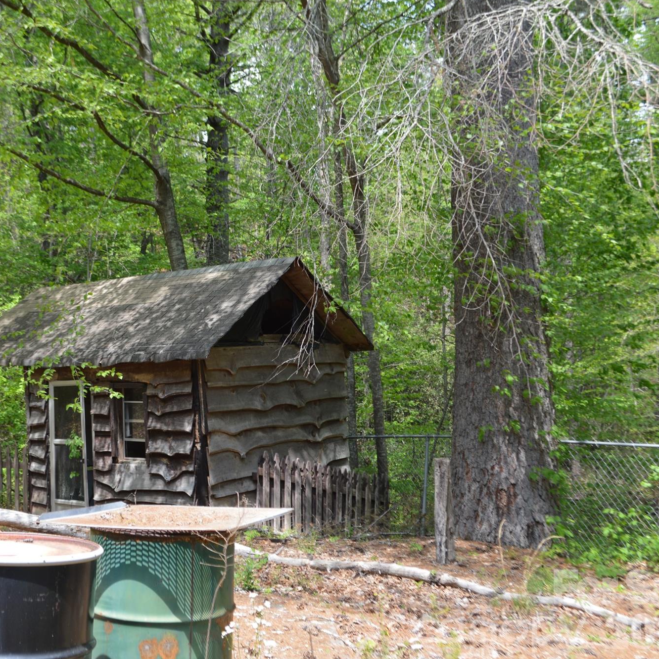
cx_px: 205
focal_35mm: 47
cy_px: 330
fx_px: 1012
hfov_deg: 35.6
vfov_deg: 36.1
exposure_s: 1/125
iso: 110
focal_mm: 24
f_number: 5.6
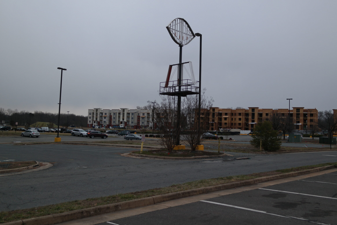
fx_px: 309
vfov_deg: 40.0
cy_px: 104
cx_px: 178
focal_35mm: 33
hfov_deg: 57.2
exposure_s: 1/80
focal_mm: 20
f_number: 3.5
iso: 200
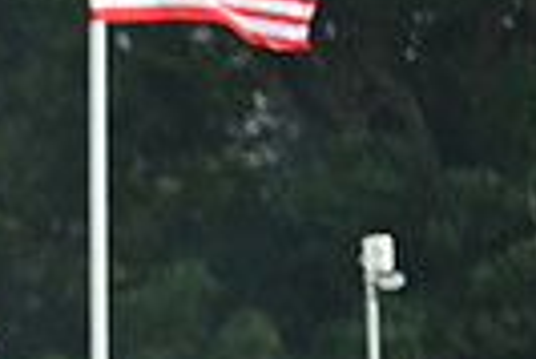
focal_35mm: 958
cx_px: -564
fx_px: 14279
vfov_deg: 1.4
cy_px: 555
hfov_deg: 2.1
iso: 500
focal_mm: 220
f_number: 5
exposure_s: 1/1250
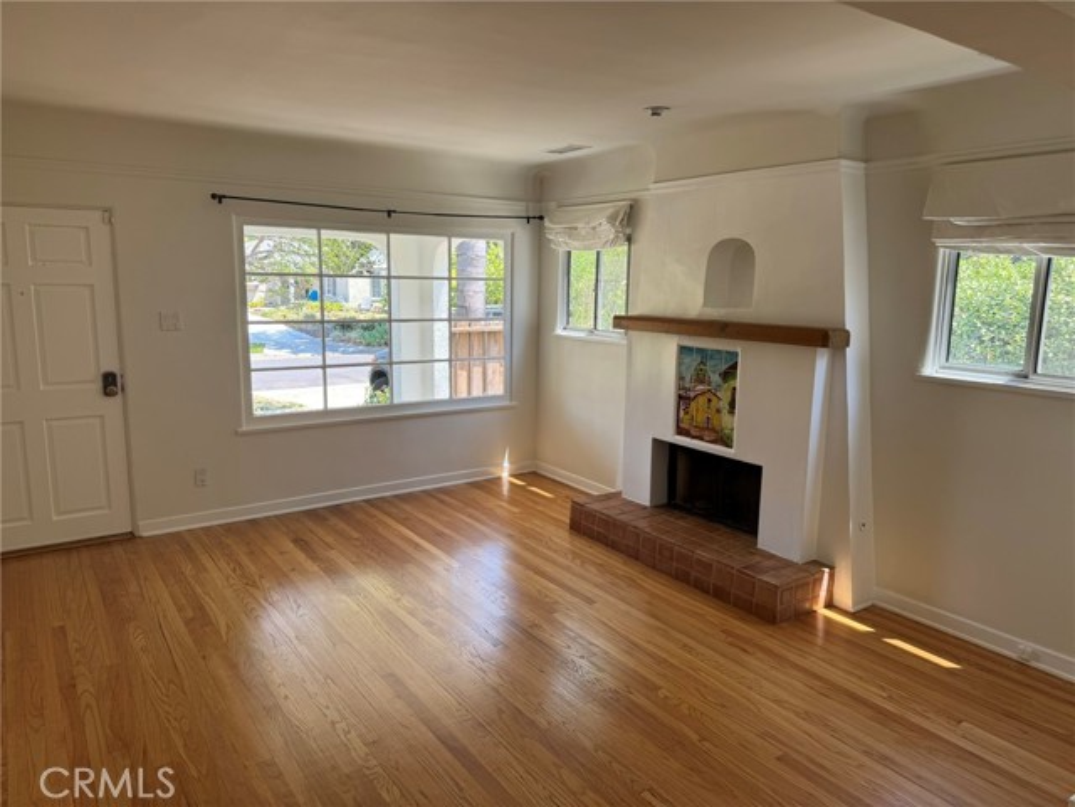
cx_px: 538
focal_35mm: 24
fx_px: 745
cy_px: 404
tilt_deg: -9.7
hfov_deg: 71.6
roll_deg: -1.6
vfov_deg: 56.8
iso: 64
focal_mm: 6.76
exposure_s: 1/184
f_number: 1.78
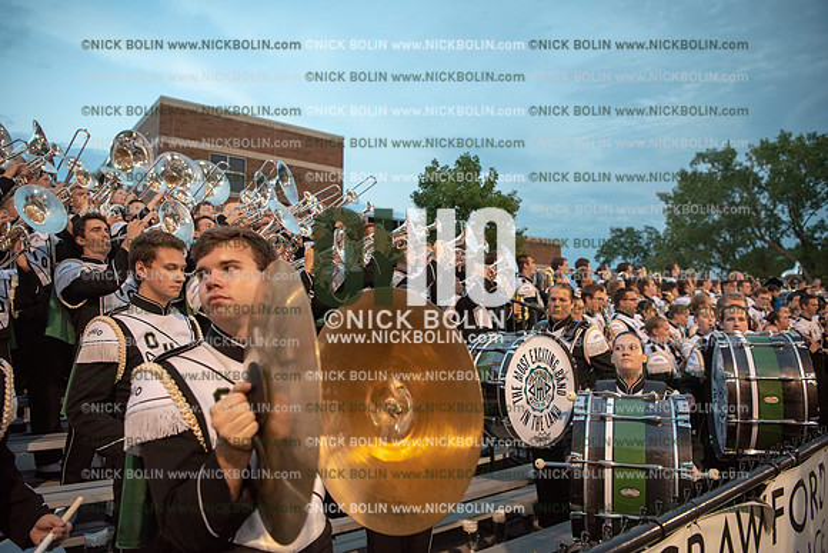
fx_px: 552
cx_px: 414
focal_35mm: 24
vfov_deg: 53.2
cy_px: 276
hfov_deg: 73.7
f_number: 3.2
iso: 2000
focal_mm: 24
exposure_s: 1/250
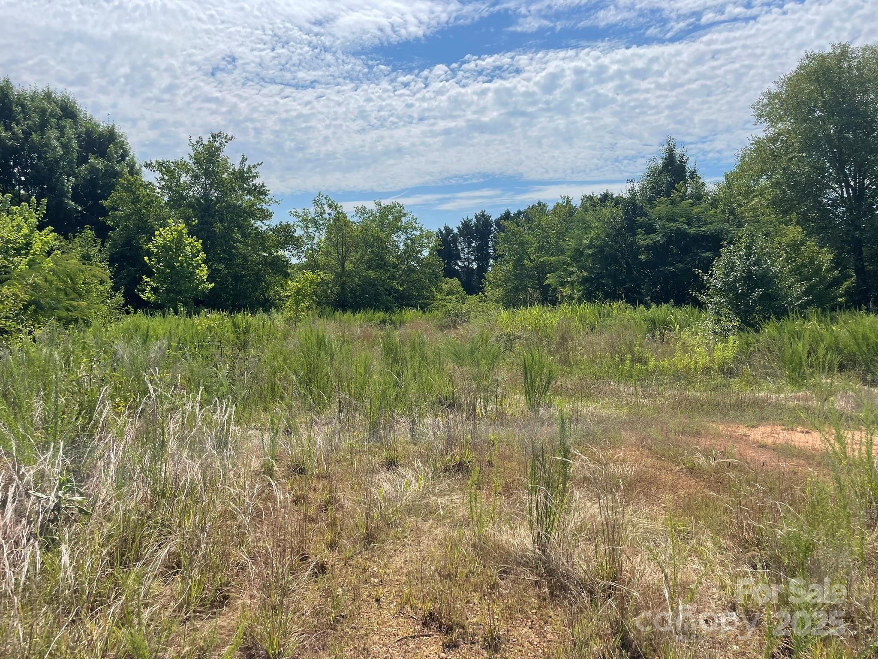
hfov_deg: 67.3
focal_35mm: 26
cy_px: 330
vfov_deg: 53.1
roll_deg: -0.3
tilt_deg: -2.7
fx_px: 659
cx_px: 439
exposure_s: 1/6494
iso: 32
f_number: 1.6
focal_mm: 4.2
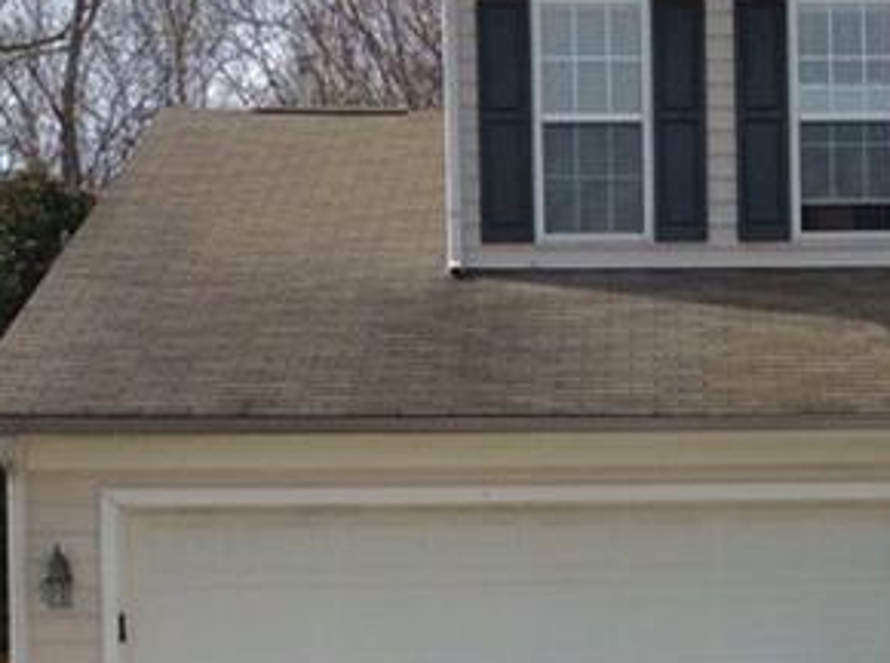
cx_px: 875
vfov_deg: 12.9
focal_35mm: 113
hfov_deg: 17.1
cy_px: 592
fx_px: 2898
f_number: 2.4
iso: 32
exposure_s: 1/1431
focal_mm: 3.3
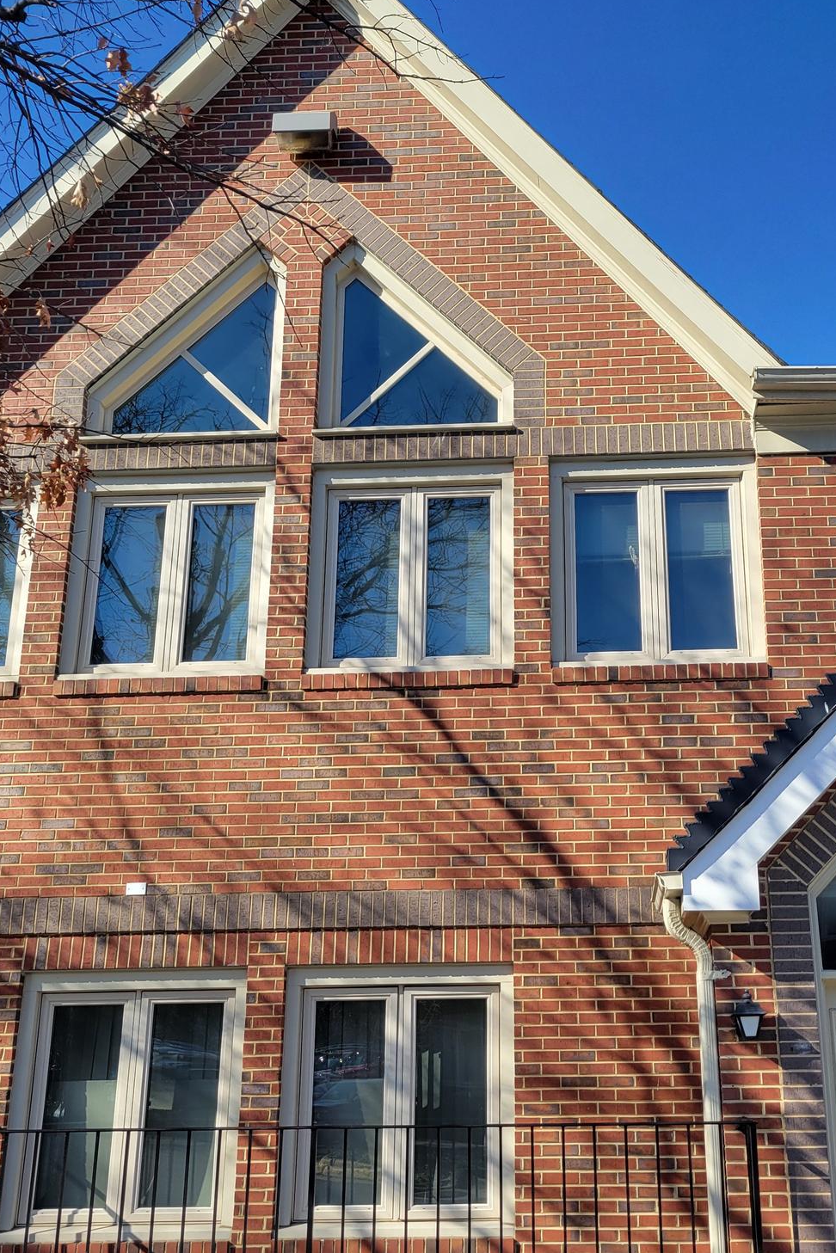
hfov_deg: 34.9
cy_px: 636
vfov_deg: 50.7
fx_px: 1323
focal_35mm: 38
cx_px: 518
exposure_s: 1/1157
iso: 40
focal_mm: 5.4
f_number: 1.8
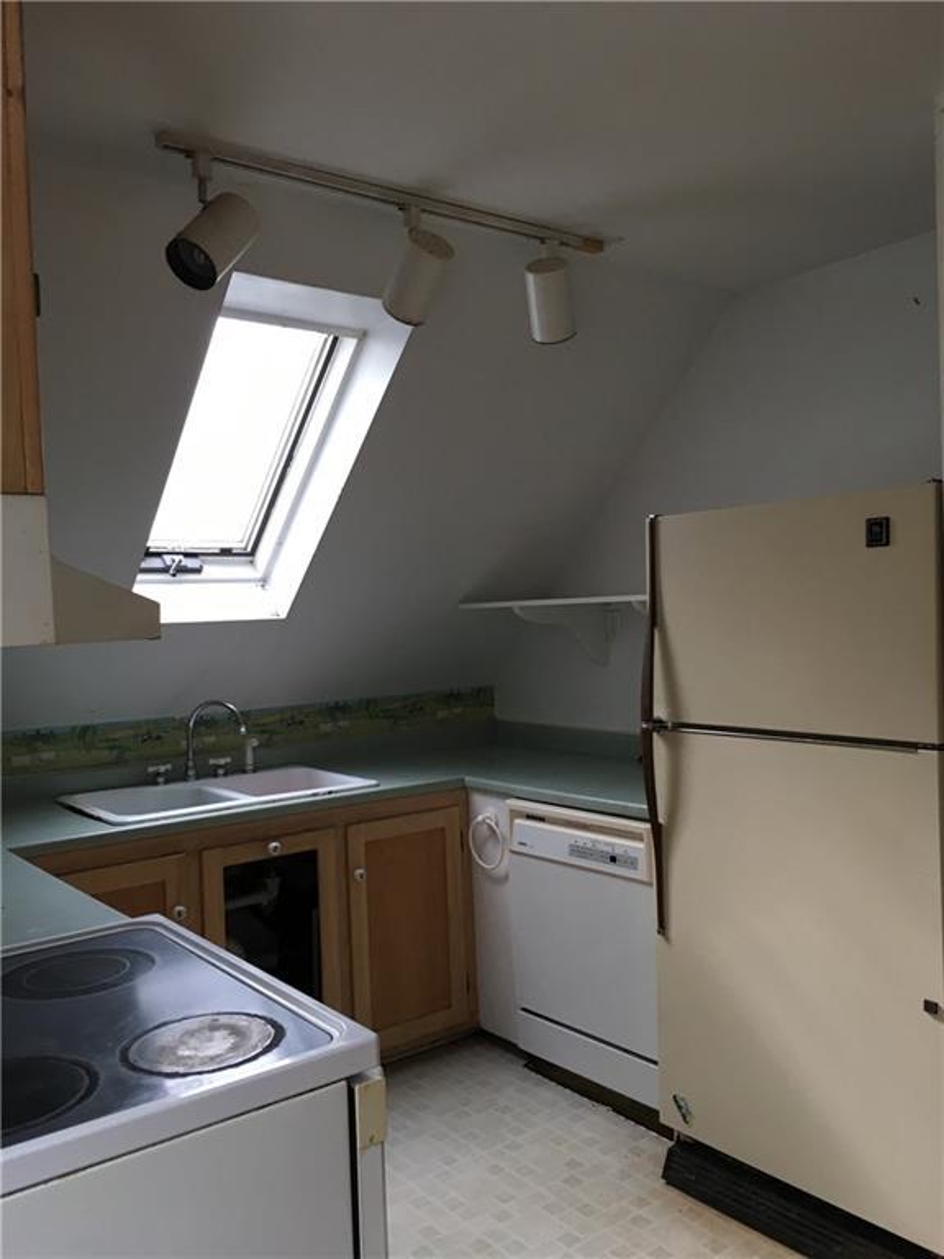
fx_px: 1054
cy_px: 630
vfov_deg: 61.7
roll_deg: +1.6
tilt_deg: -2.3
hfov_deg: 48.2
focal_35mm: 29
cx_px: 472
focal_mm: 4.15
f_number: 2.2
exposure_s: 1/30
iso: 32
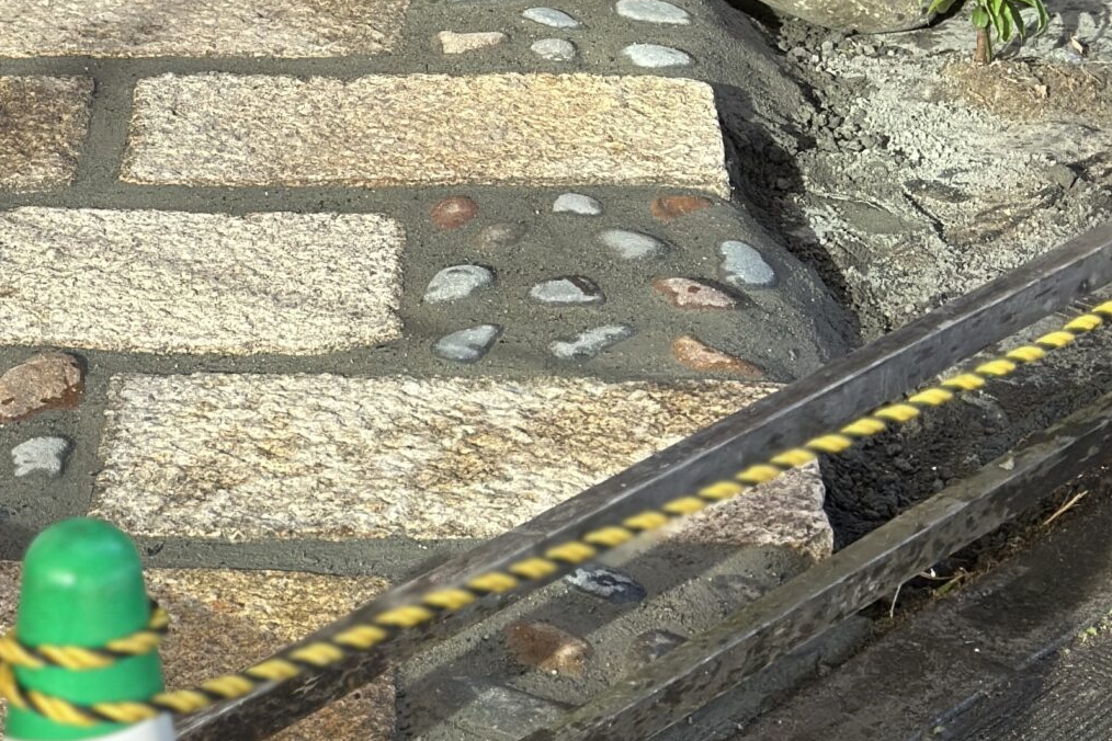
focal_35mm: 126
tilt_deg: -9.8
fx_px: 3892
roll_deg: -0.1
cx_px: 148
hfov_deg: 16.1
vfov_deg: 10.3
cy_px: -590
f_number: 1.78
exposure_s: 1/351
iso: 80
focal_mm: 6.86
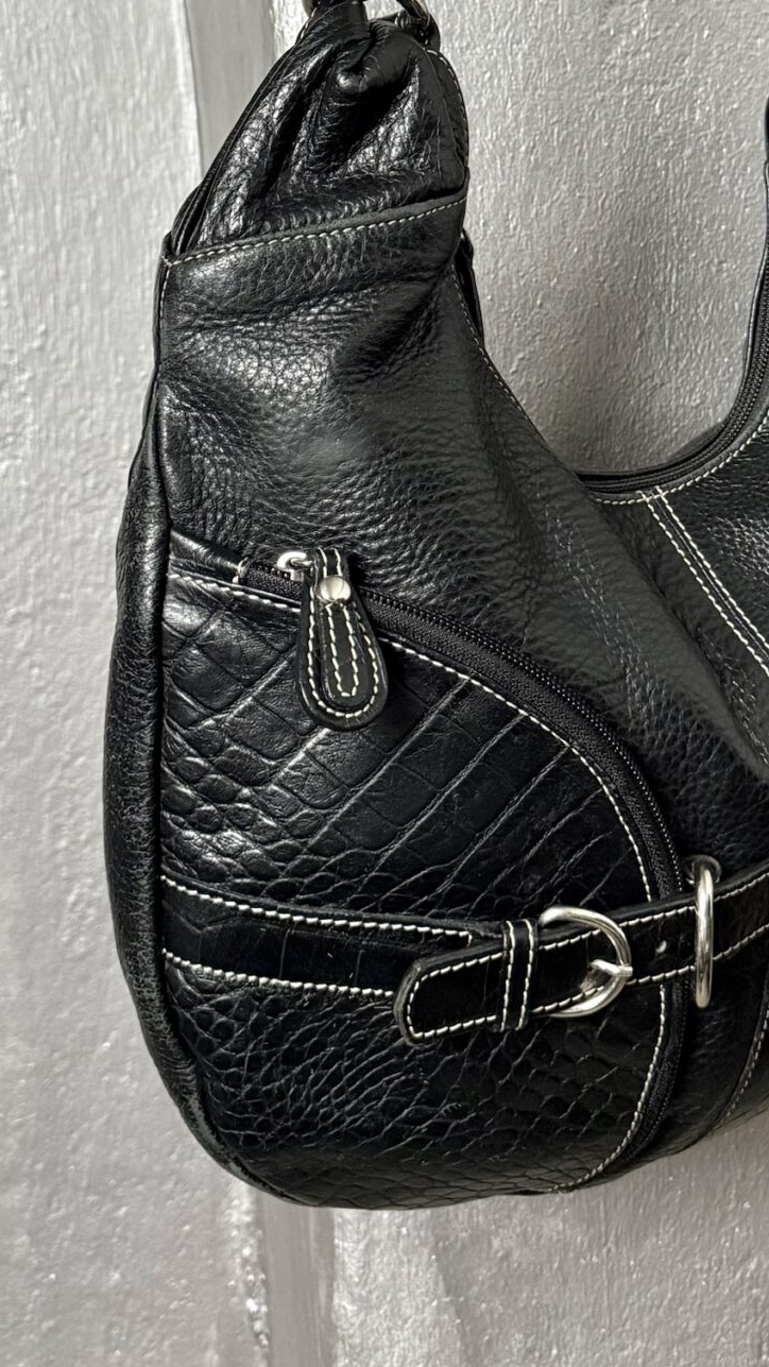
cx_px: 556
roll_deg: +0.8
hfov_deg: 22.9
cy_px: 253
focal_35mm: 52
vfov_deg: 38.2
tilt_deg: +0.9
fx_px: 1885
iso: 640
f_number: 1.78
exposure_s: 1/60
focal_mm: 6.76
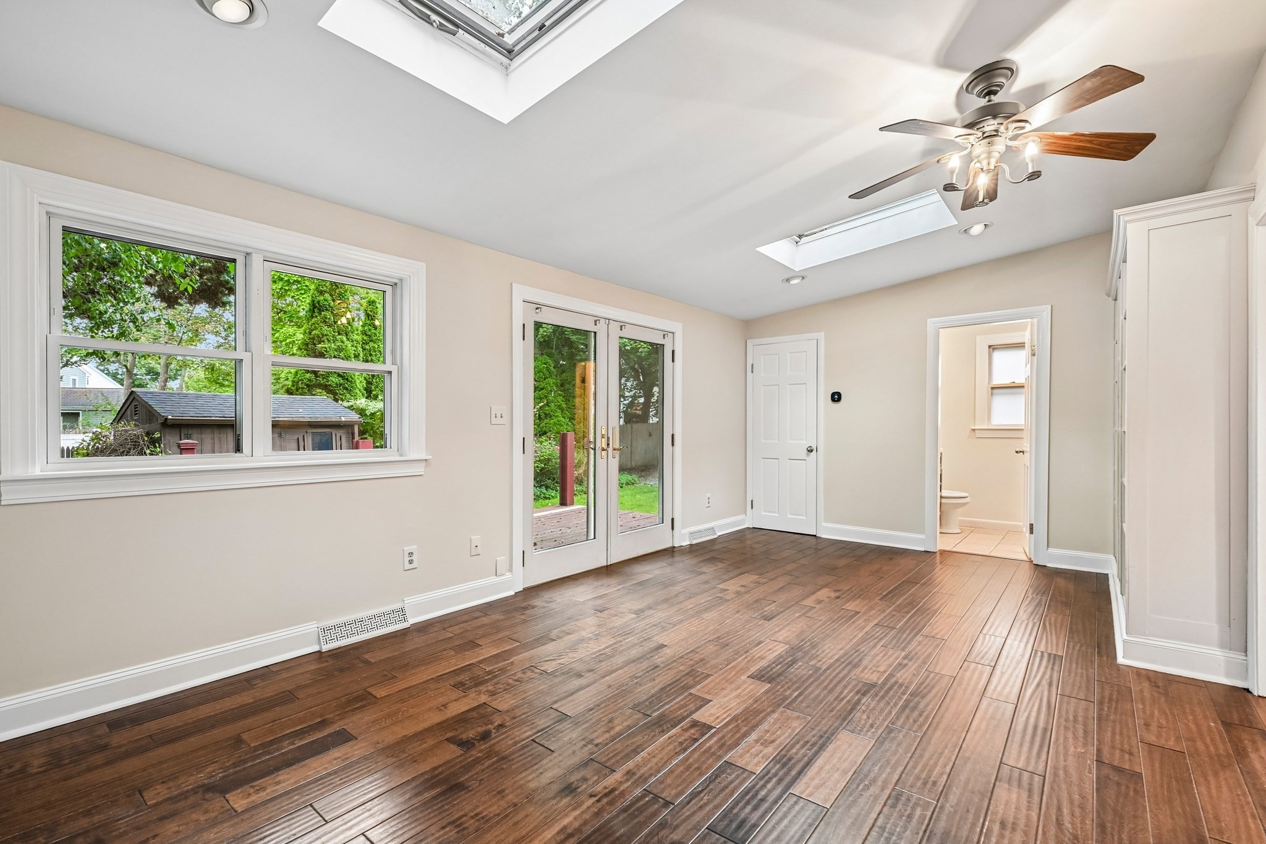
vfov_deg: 73.7
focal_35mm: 16
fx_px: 563
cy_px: 422
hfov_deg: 96.7
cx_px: 633
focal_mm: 16
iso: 400
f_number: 8
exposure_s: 1/5
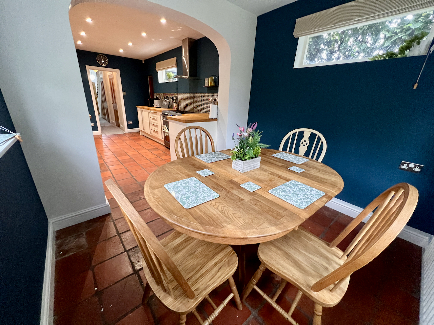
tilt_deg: -19.3
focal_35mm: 13
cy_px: 162
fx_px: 163
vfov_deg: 89.9
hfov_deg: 106.2
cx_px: 217
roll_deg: -2.5
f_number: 1.8
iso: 320
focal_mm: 1.57
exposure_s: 1/50
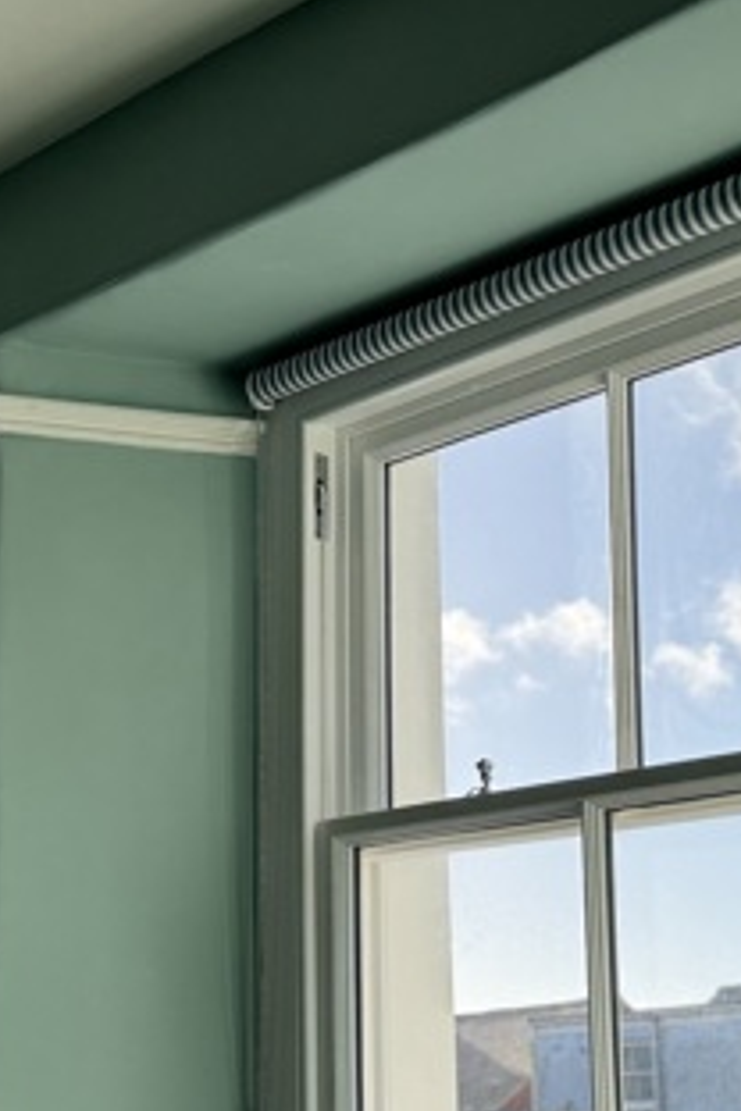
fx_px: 1976
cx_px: 89
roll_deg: -0.6
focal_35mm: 64
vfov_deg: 31.0
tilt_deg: +10.8
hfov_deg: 20.8
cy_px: 798
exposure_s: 1/1215
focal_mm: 6.76
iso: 80
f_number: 1.78
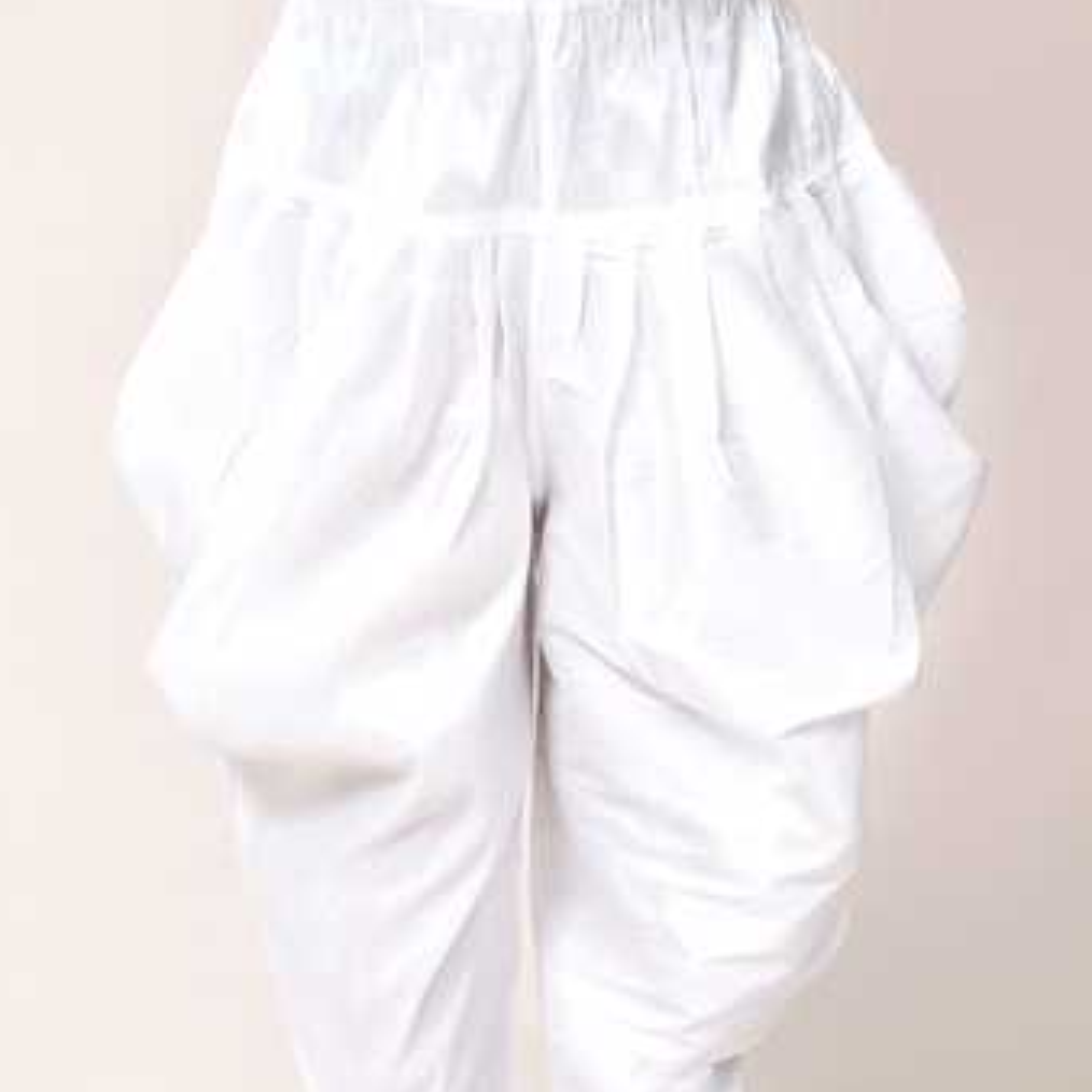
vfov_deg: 25.9
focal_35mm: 66
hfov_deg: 26.1
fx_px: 2356
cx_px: 549
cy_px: 787
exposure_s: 1/160
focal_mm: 50
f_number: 10
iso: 500
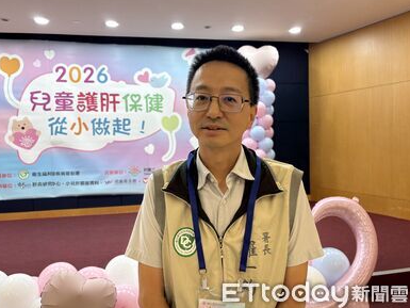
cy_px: 155
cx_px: 203
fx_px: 320
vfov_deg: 51.4
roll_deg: +1.8
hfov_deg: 65.3
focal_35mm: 27
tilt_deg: -2.7
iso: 64
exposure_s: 1/60
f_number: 1.6
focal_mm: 5.96
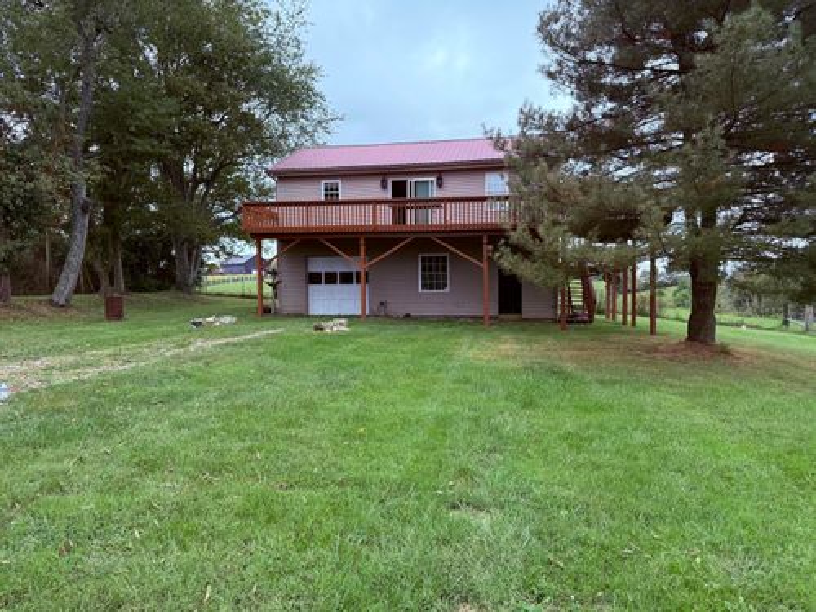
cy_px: 306
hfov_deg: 71.6
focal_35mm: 24
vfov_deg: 56.8
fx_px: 566
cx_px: 408
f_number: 1.78
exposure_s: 1/1174
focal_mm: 6.76
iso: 100
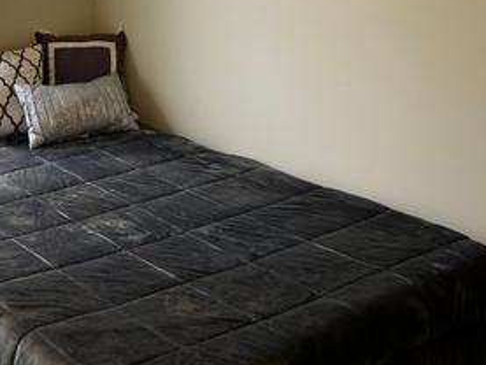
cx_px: 14
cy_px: 61
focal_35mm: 60
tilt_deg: -13.6
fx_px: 843
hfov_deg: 30.2
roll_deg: +1.5
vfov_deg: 24.0
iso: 80
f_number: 1.5
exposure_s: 1/120
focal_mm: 5.7
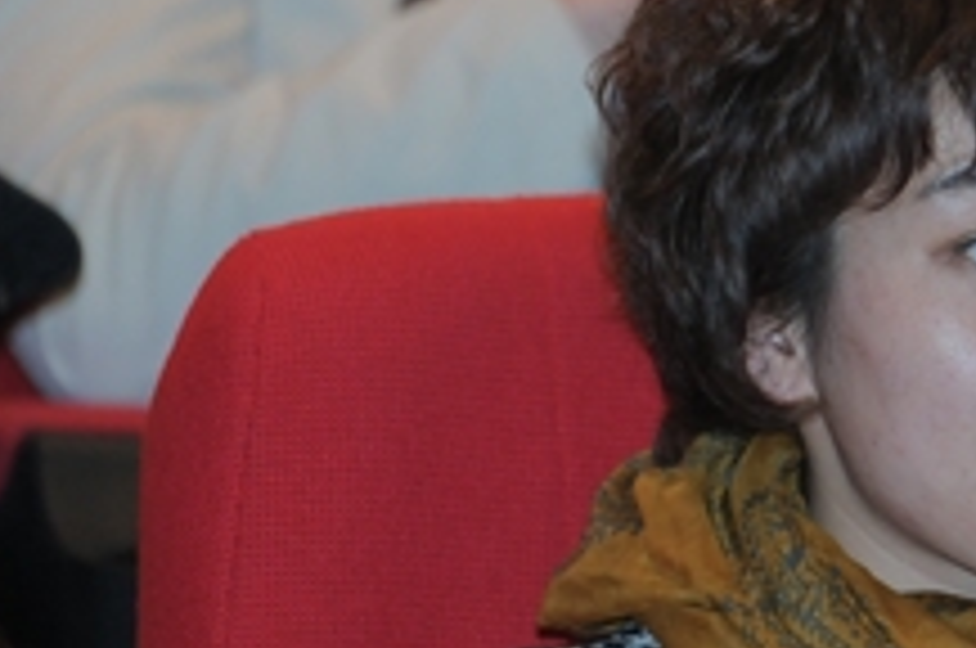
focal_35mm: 830
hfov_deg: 2.5
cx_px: 868
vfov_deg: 1.7
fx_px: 22469
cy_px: 52
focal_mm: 200
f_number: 2.8
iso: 800
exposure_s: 1/125
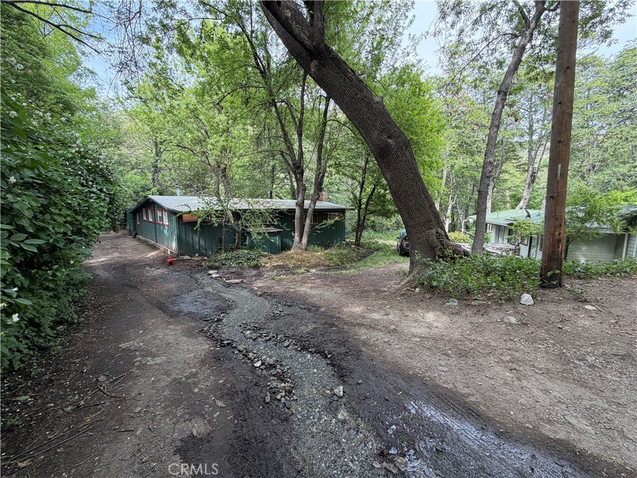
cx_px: 318
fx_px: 258
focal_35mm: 14
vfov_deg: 85.7
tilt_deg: -8.0
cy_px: 239
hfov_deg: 102.1
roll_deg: -0.4
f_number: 2.2
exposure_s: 1/121
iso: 64
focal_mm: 2.22
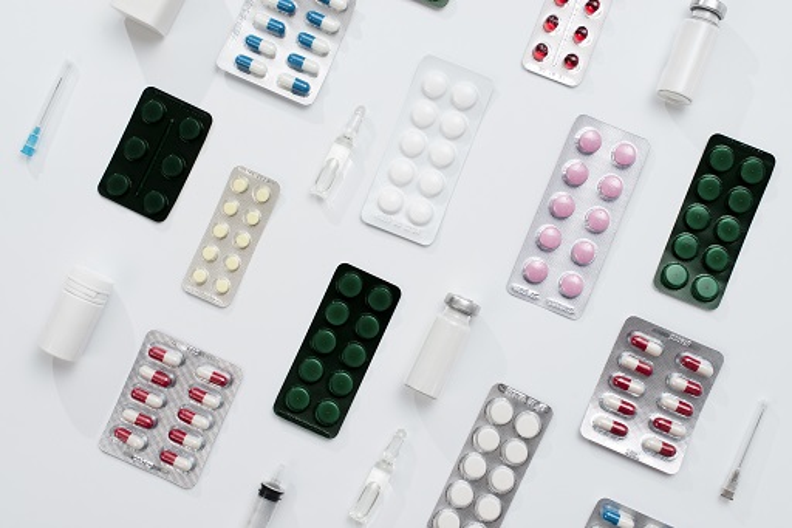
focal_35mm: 50
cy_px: 264
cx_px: 396
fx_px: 1100
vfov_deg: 27.0
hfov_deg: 39.6
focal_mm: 50
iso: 200
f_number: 7.1
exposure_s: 1/160
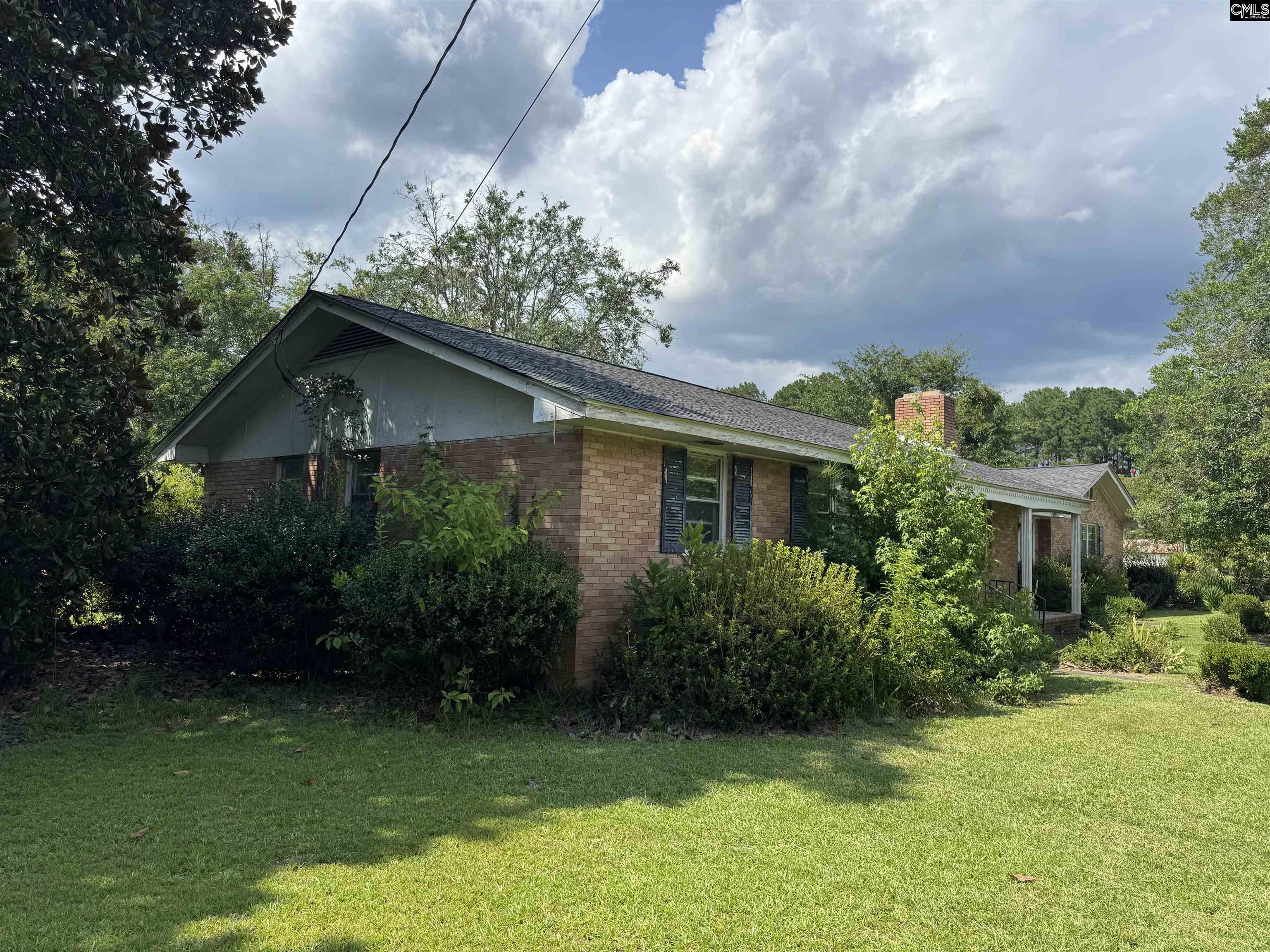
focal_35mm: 24
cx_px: 635
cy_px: 476
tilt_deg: +4.3
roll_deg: -1.5
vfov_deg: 56.8
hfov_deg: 71.6
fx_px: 881
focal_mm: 6.76
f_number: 1.78
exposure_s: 1/4049
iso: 80
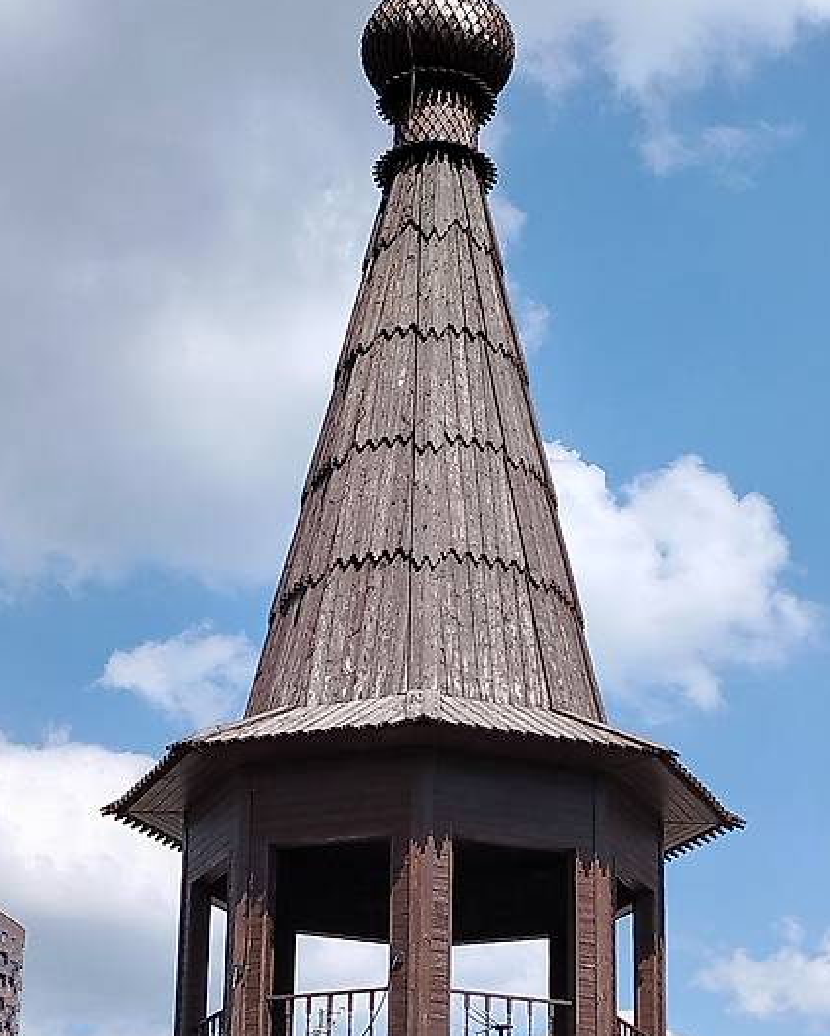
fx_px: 2239
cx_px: 405
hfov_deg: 21.0
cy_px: 789
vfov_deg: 25.7
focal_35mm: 73
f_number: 1.75
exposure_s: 1/1089
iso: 100
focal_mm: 5.25
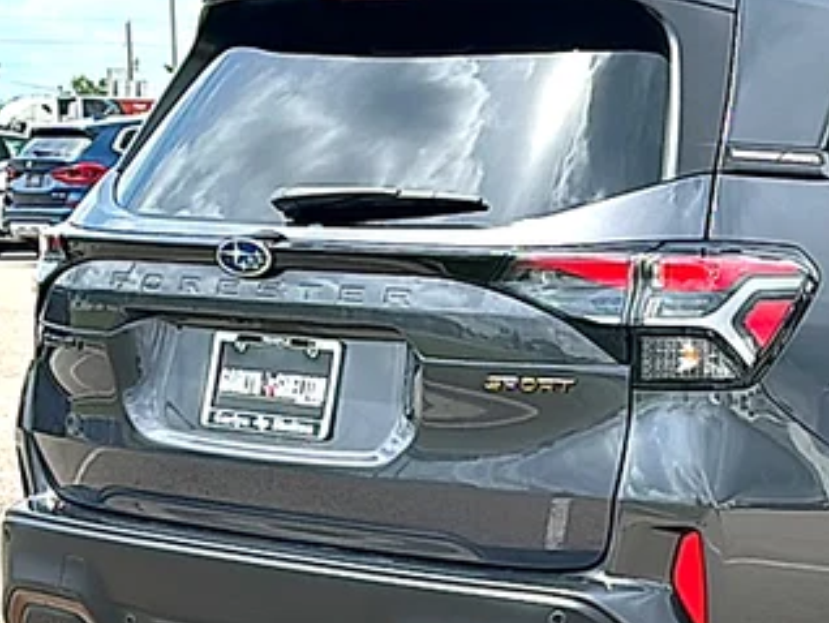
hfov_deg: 21.3
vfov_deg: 16.8
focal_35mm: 88
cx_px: 881
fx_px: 2109
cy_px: 424
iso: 80
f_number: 1.78
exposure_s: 1/4049
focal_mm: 6.86
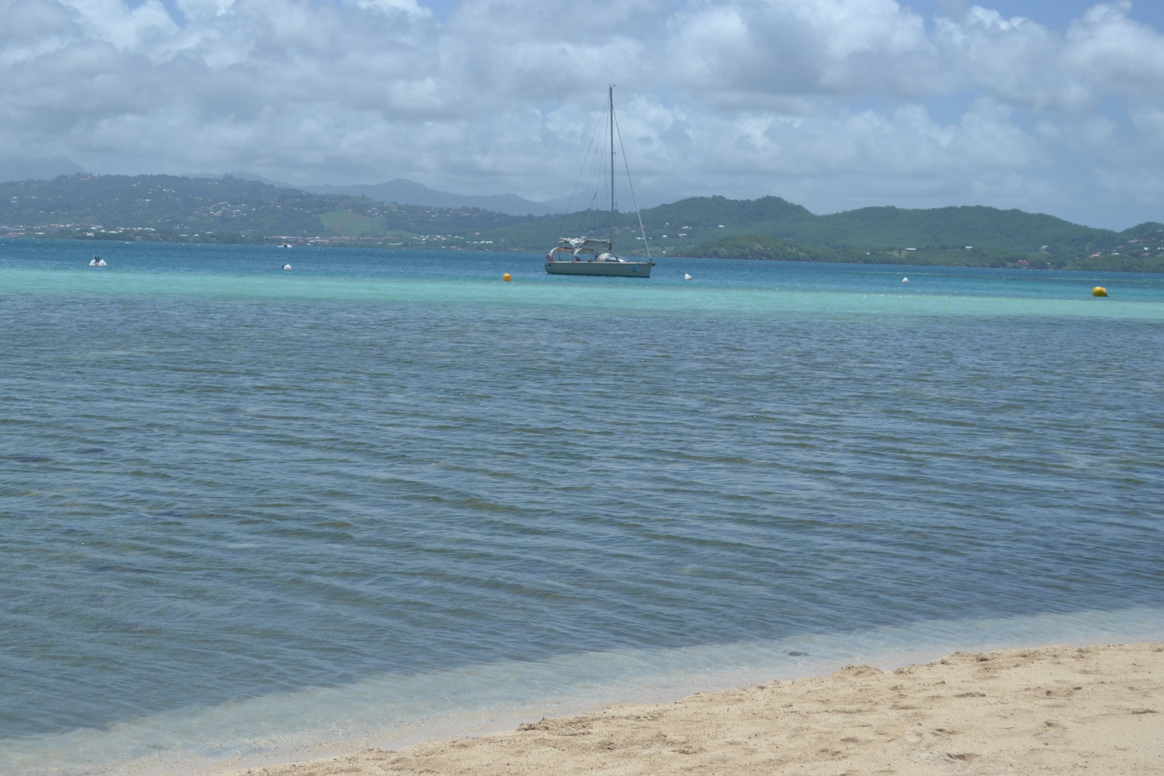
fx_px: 2005
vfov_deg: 21.9
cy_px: 373
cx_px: 488
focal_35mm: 62
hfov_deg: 32.3
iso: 100
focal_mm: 32
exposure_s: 1/1000
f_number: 4.8
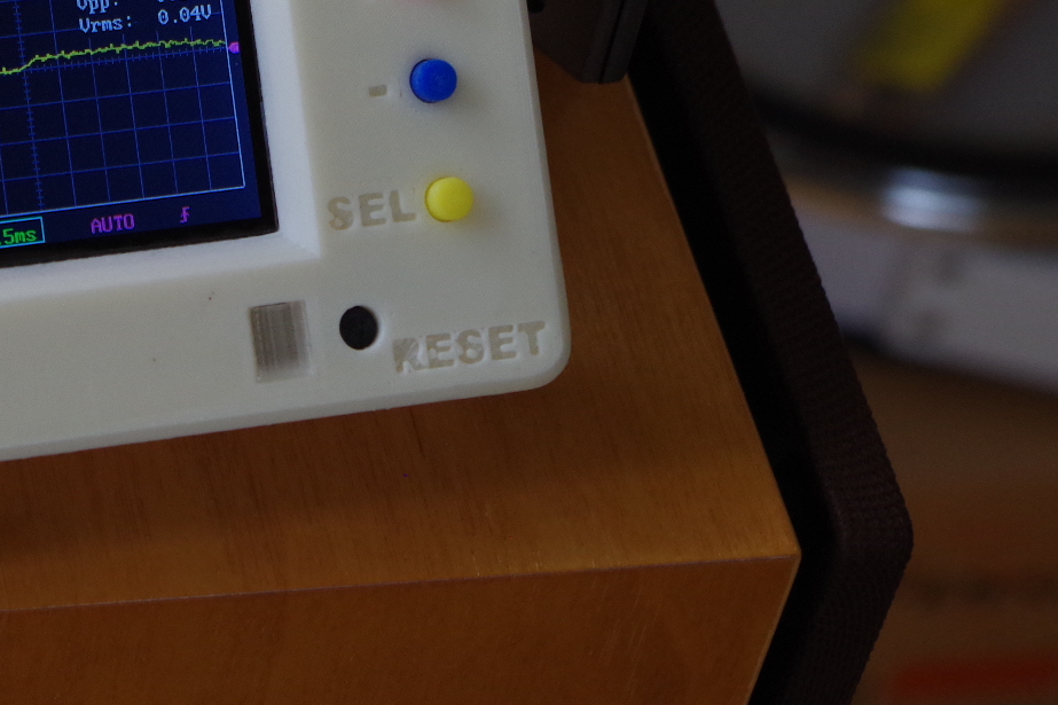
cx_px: -8
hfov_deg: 13.0
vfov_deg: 8.8
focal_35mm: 156
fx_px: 4584
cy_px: 47
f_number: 8
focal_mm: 50
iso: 800
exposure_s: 1/100
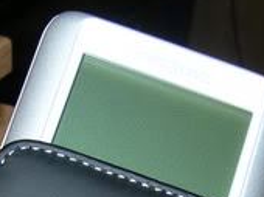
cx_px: 71
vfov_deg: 9.9
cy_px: 305
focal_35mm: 145
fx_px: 1104
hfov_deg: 13.6
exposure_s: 1/60.1
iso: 50
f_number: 2.7
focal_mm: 6
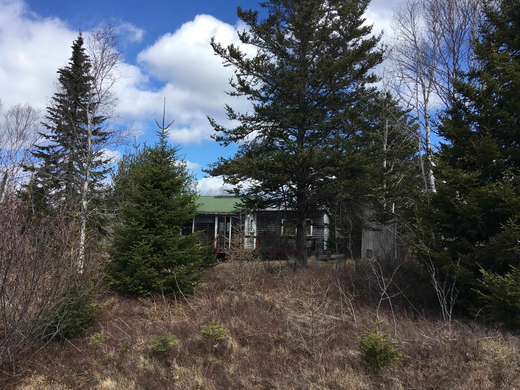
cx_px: 260
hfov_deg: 61.7
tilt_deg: +6.9
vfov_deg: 48.2
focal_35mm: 29
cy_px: 195
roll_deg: -2.9
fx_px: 436
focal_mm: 4.15
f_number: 2.2
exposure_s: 1/1040
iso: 25
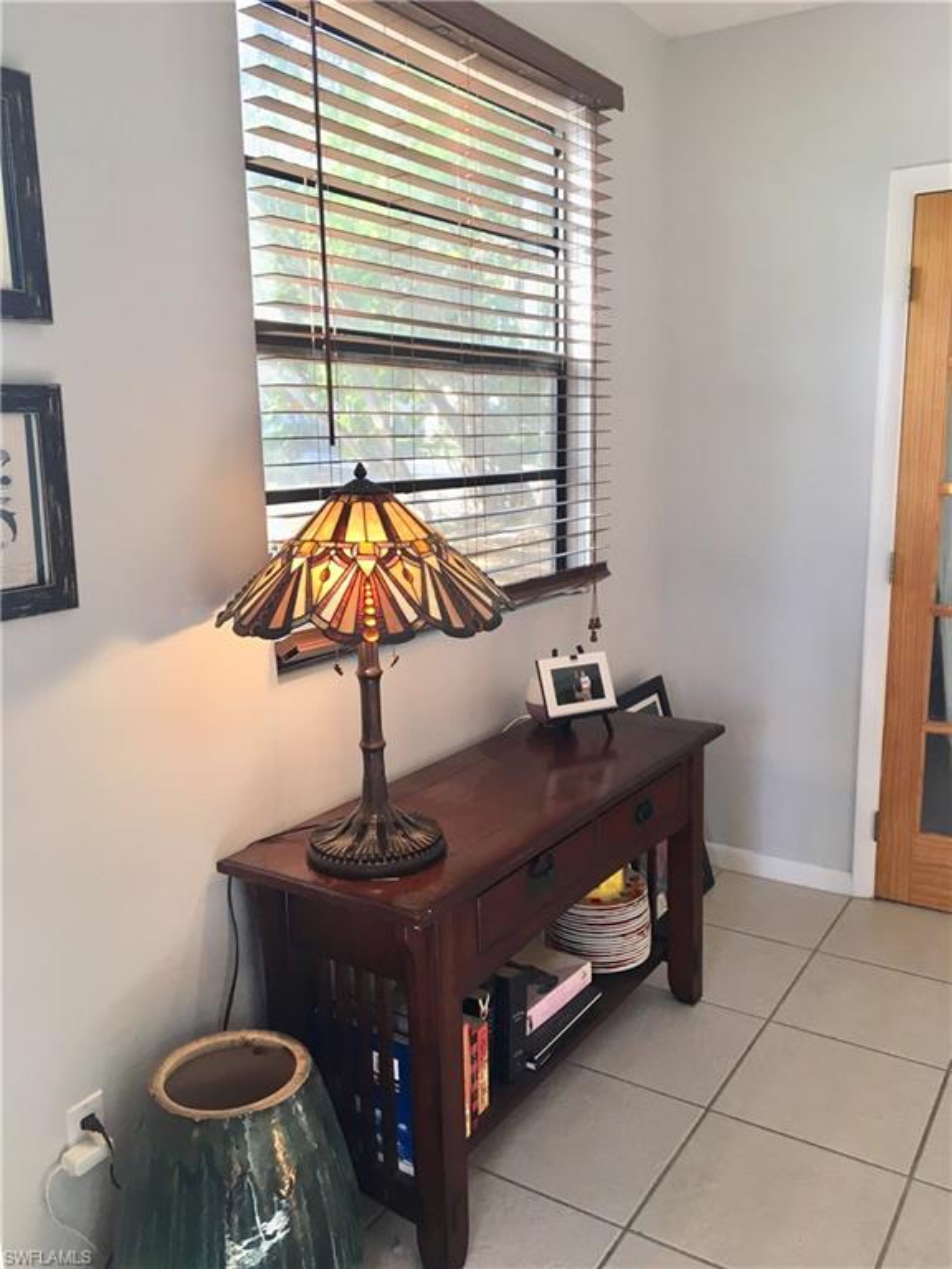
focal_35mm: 29
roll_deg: +2.1
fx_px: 1063
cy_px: 634
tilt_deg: -9.5
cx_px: 476
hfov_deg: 48.2
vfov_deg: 61.7
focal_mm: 4.15
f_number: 2.2
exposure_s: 1/30
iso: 25
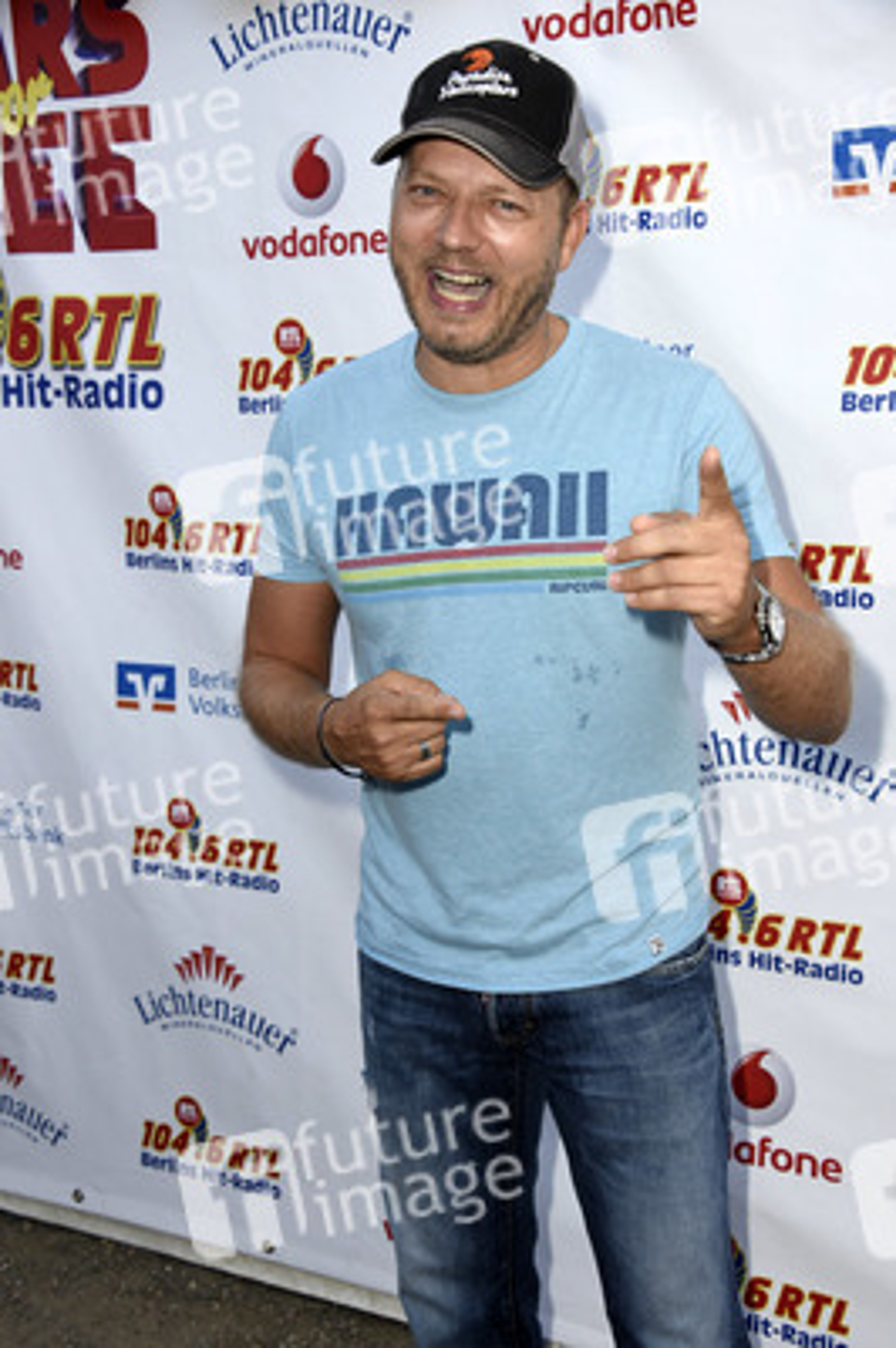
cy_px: 674
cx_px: 448
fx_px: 1571
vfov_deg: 46.4
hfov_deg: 31.8
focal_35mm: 42
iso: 800
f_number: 6.3
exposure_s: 1/250
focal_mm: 42
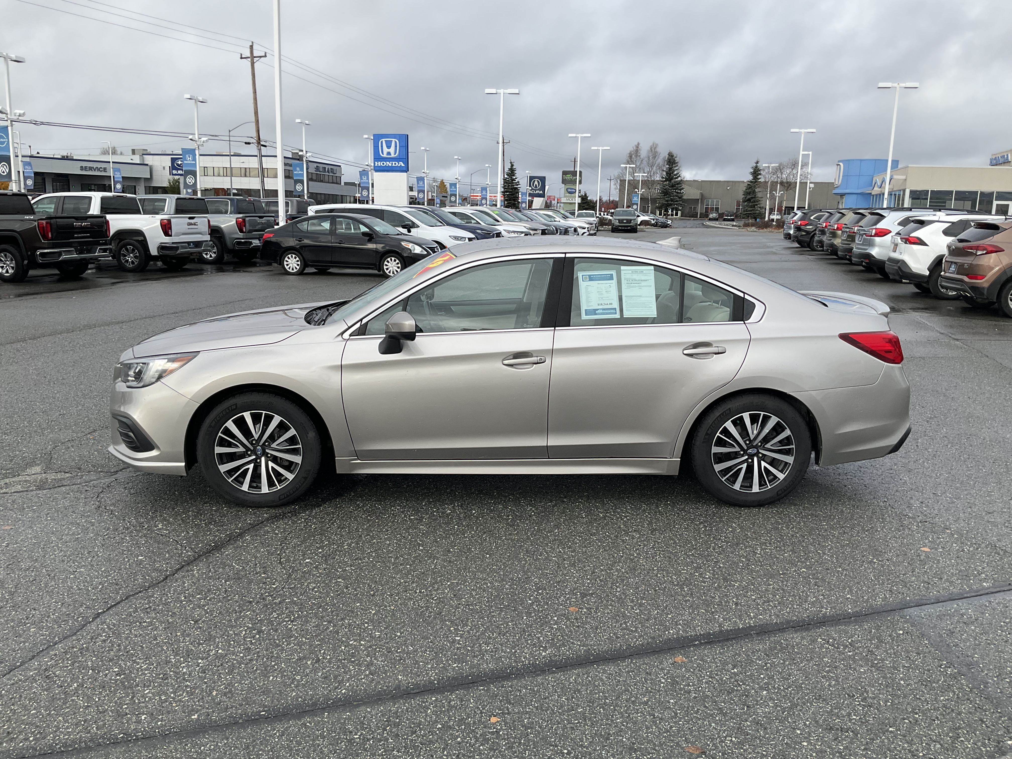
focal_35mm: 29
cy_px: 380
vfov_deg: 48.2
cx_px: 506
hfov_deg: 61.7
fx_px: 848
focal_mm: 3
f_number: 1.8
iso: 25
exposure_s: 1/691
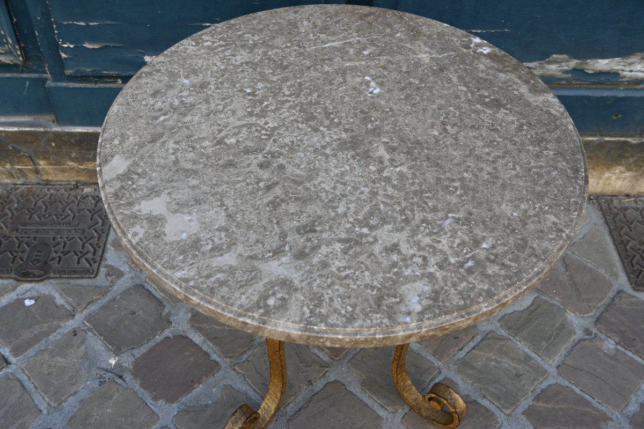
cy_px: 214
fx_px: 671
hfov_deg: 51.3
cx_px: 322
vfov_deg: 35.5
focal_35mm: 38
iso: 200
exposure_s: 1/250
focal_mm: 25
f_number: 4
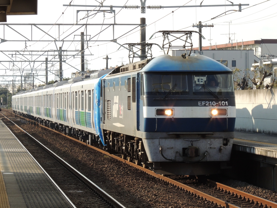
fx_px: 1360
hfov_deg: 11.6
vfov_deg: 8.7
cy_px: 104
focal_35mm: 170
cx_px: 138
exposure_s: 1/400
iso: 400
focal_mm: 30.3
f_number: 8
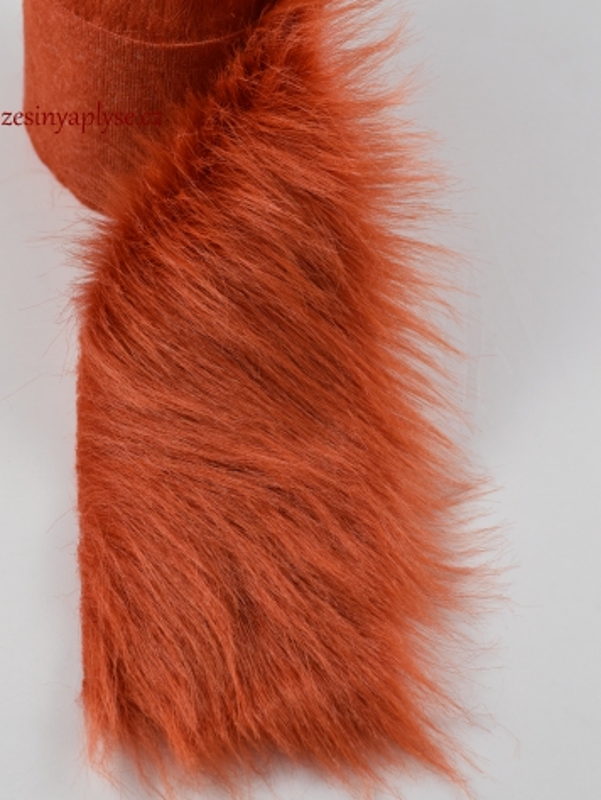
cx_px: 182
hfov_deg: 13.0
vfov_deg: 17.2
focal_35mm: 114
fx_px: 2637
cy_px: 251
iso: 400
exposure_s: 1/80
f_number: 4
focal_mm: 50
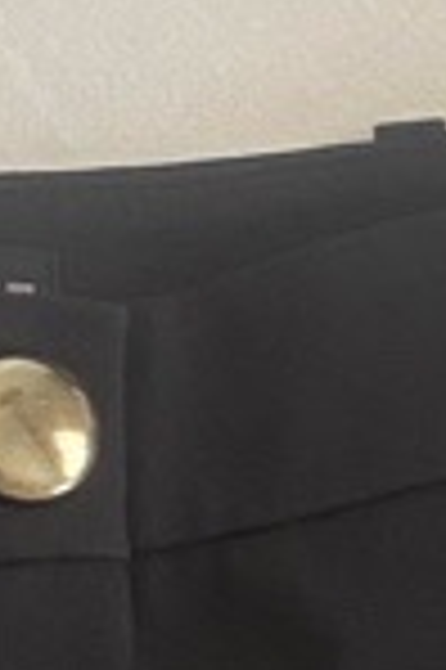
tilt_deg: -86.7
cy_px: 1542
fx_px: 3390
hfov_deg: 7.5
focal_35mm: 182
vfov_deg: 10.0
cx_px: 86
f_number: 1.8
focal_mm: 4.25
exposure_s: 1/95
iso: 125
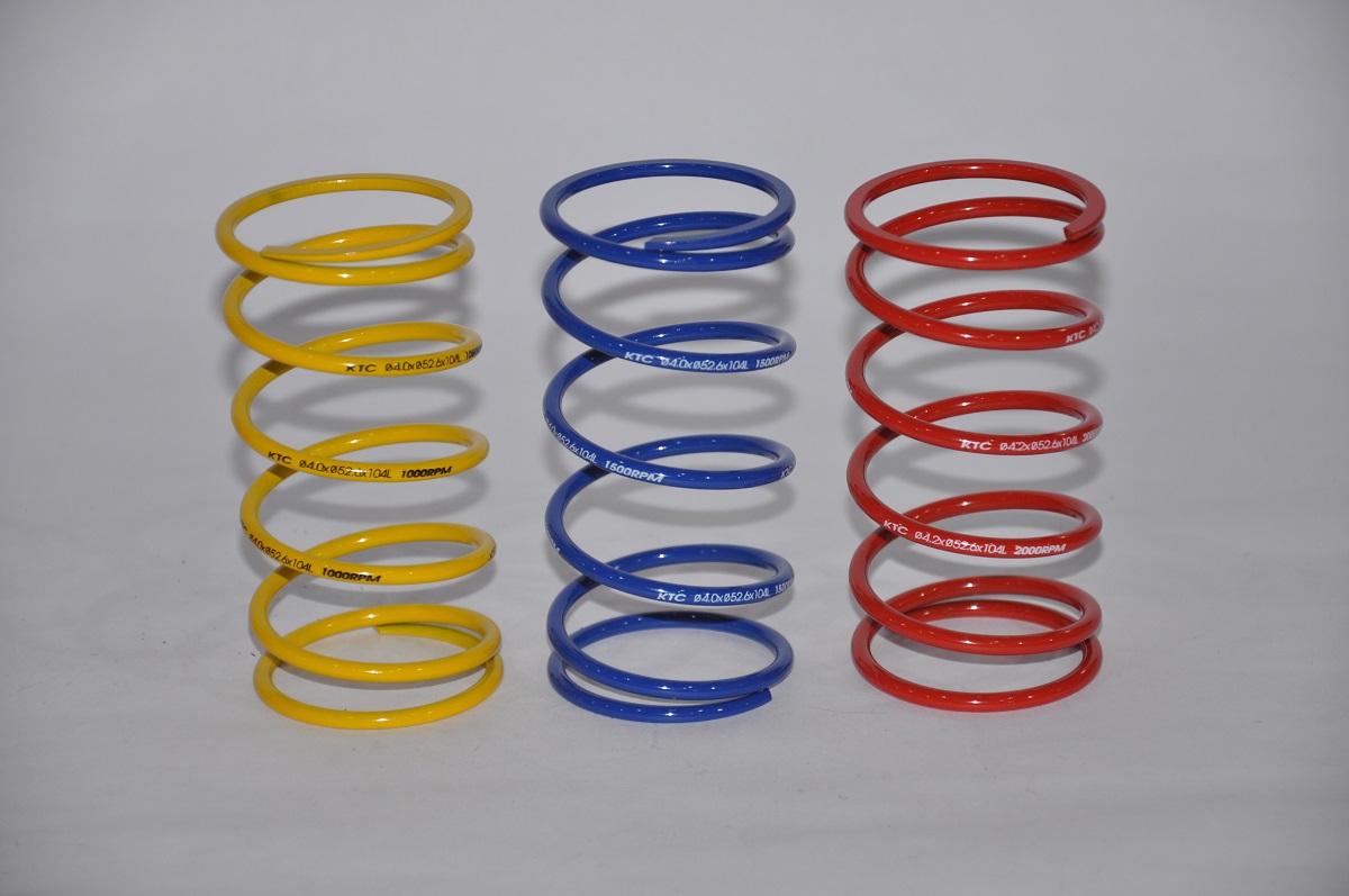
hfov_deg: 13.1
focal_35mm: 158
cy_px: 448
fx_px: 5895
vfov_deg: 8.7
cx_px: 674
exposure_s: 1/40
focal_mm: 105
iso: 400
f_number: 5.6
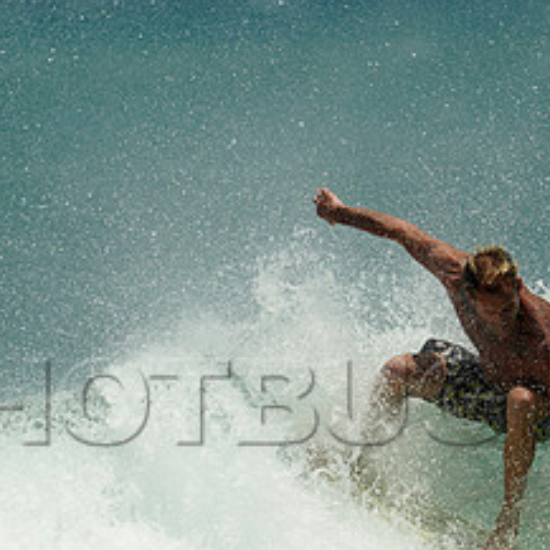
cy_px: 376
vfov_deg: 1.9
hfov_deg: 1.9
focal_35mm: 909
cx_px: 368
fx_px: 16340
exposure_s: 1/1600
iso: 100
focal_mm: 400
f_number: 3.2
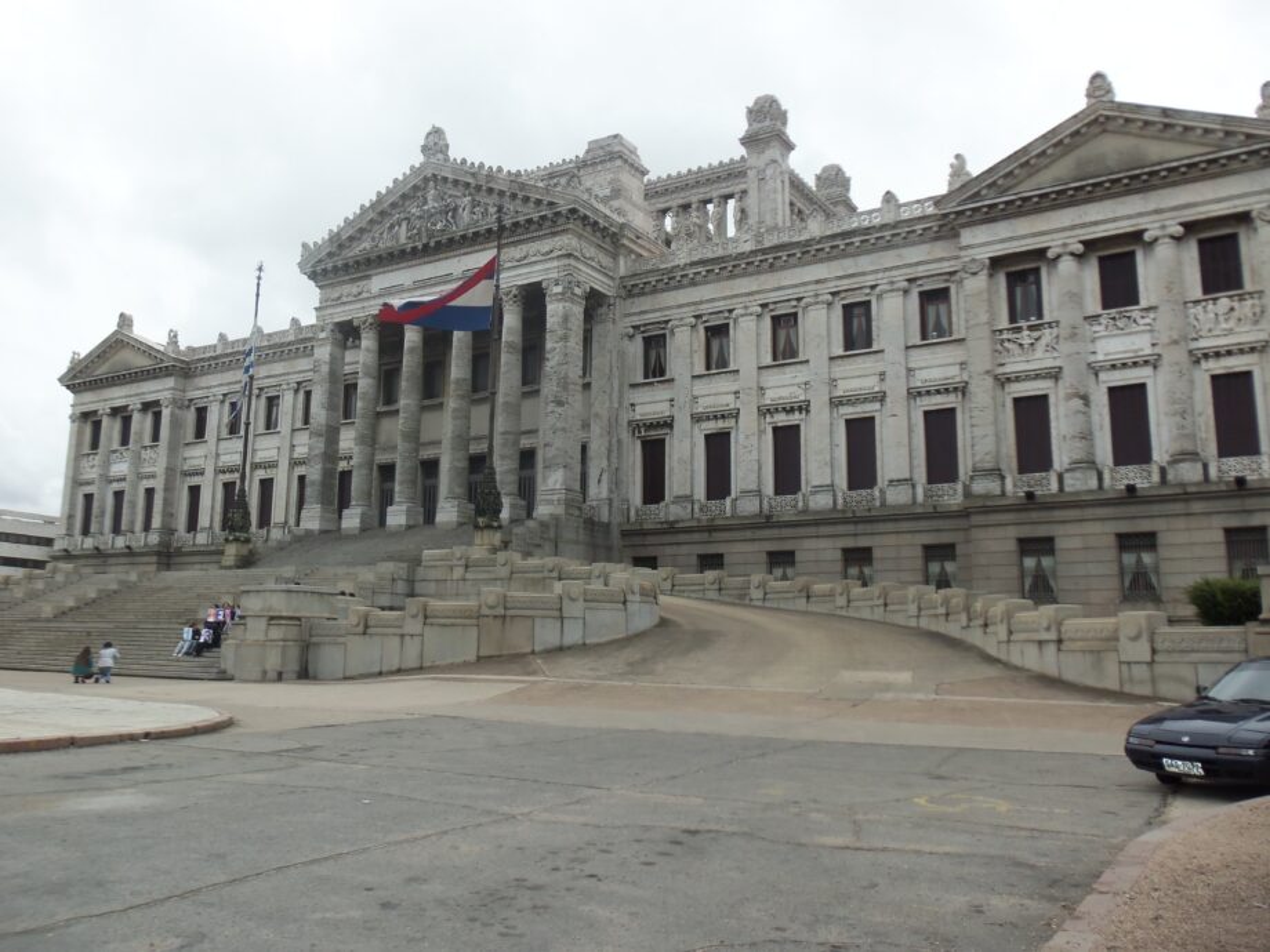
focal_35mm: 29
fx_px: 1064
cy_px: 476
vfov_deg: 48.2
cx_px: 635
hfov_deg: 61.7
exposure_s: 1/250
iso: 80
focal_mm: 5.2
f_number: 3.4
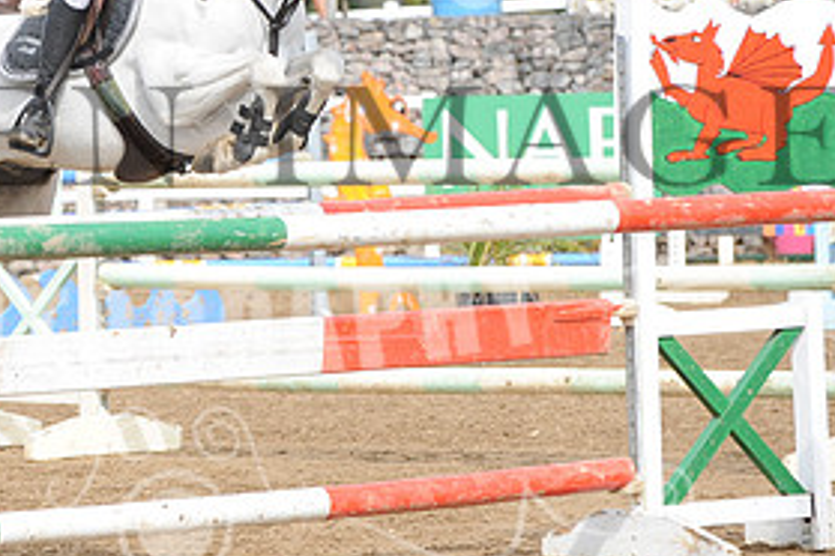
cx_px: 177
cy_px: 102
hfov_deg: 6.0
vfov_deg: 4.0
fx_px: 7955
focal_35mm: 343
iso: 320
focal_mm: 165
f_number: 5.6
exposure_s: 1/1000
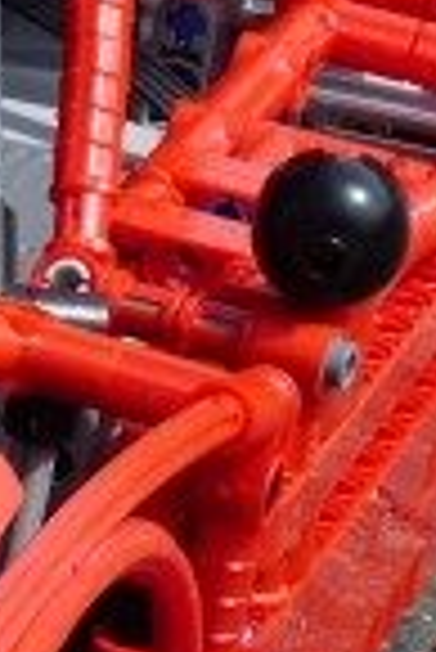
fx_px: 6125
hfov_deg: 4.0
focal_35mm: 338
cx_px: -710
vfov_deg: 6.1
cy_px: 558
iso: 100
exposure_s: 1/400
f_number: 5.6
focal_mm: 10.4
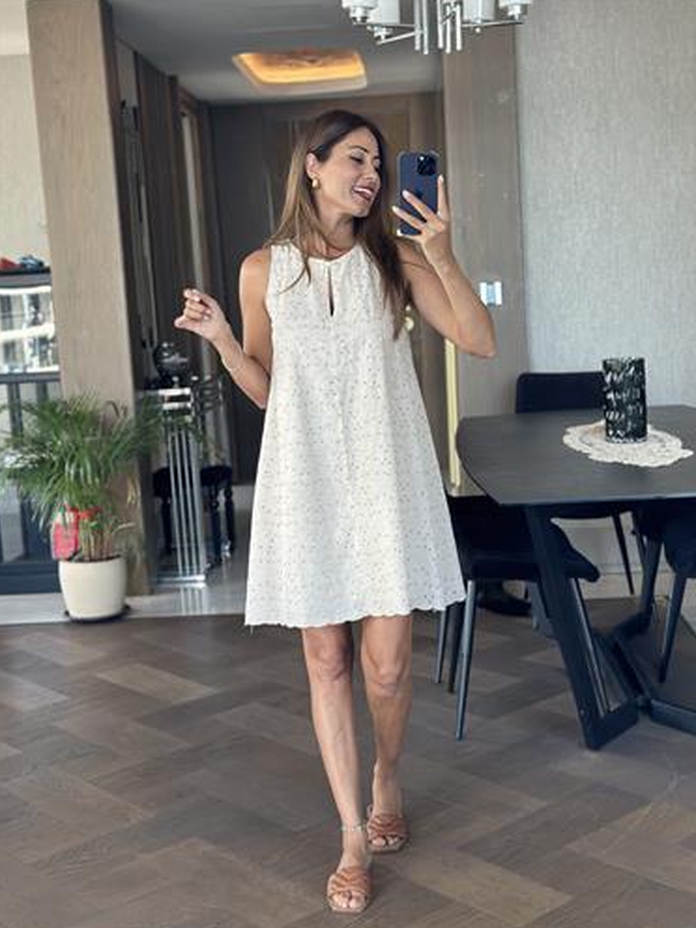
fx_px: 1314
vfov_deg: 38.9
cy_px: 468
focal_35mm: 49
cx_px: 348
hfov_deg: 29.7
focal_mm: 6.86
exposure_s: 1/85
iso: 125
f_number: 1.78
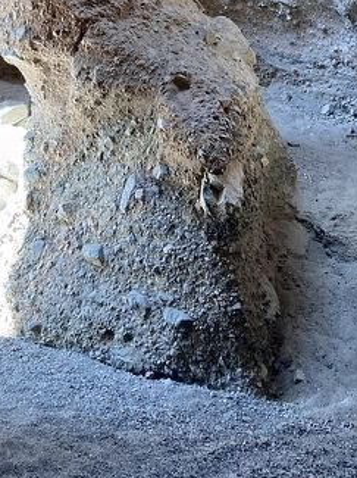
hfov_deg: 21.2
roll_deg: -2.1
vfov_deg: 25.3
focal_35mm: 69
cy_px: -96
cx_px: 147
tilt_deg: +17.1
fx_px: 951
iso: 80
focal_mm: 3.99
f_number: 1.8
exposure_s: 1/86
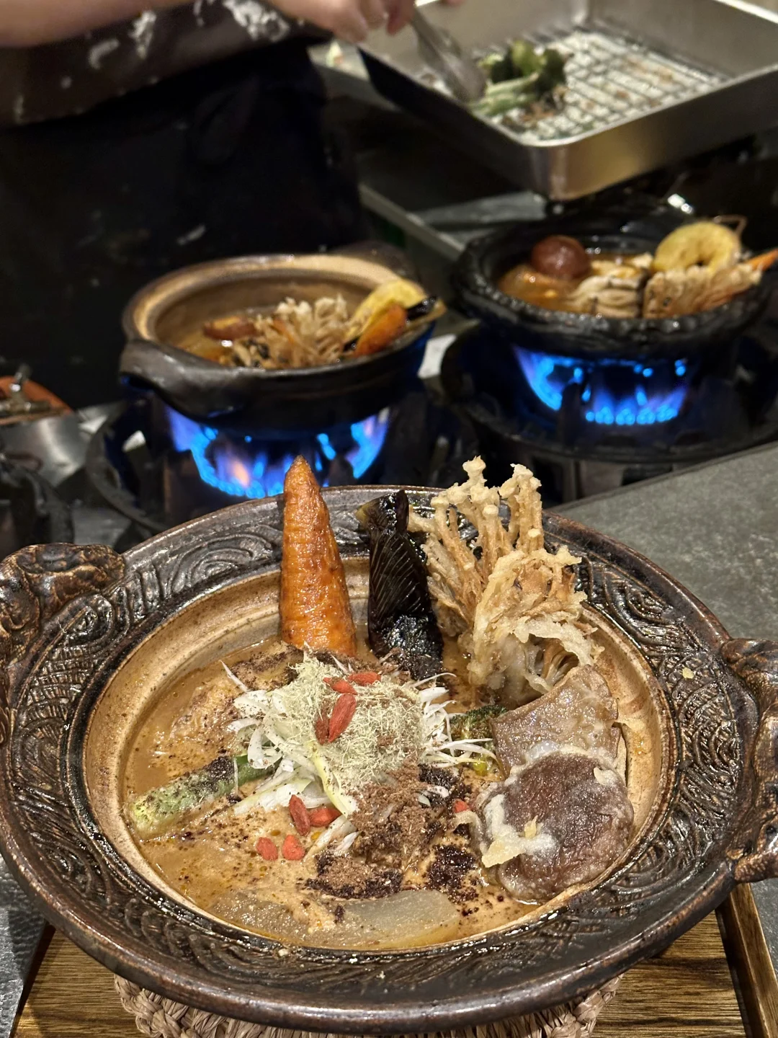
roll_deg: -0.2
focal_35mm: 48
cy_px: 519
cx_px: 389
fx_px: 1438
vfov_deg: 39.7
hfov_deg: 30.3
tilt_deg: -31.3
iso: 320
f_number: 1.78
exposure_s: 1/33
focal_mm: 6.86
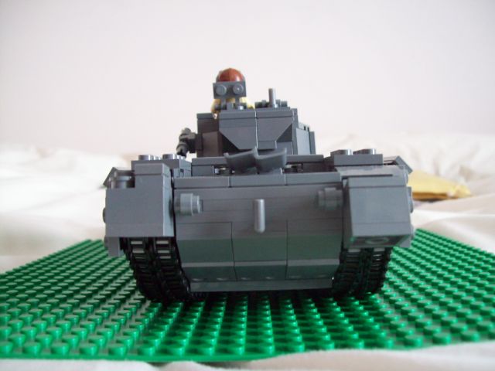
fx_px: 515
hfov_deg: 51.4
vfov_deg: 39.7
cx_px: 248
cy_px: 186
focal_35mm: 36
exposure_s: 1/8
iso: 160
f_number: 2.7
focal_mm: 6
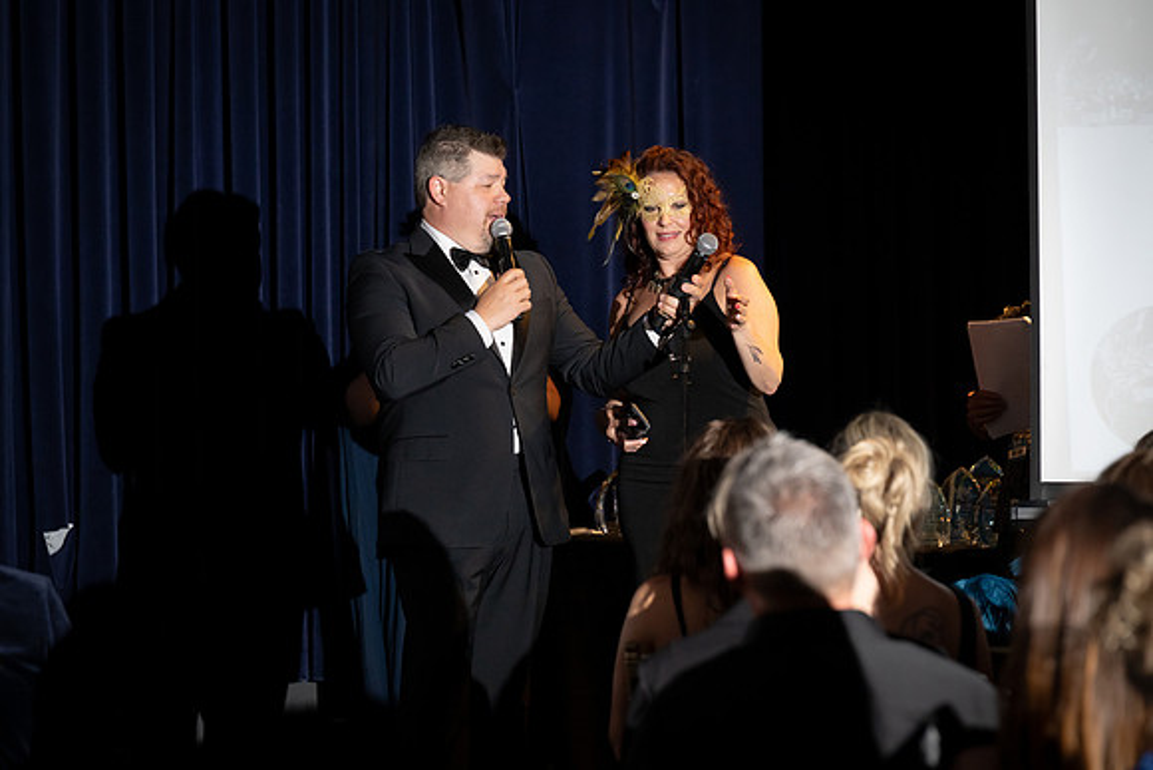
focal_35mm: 150
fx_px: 4805
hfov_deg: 13.7
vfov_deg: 9.2
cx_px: 576
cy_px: 385
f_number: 5
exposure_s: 1/200
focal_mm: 150
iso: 2500
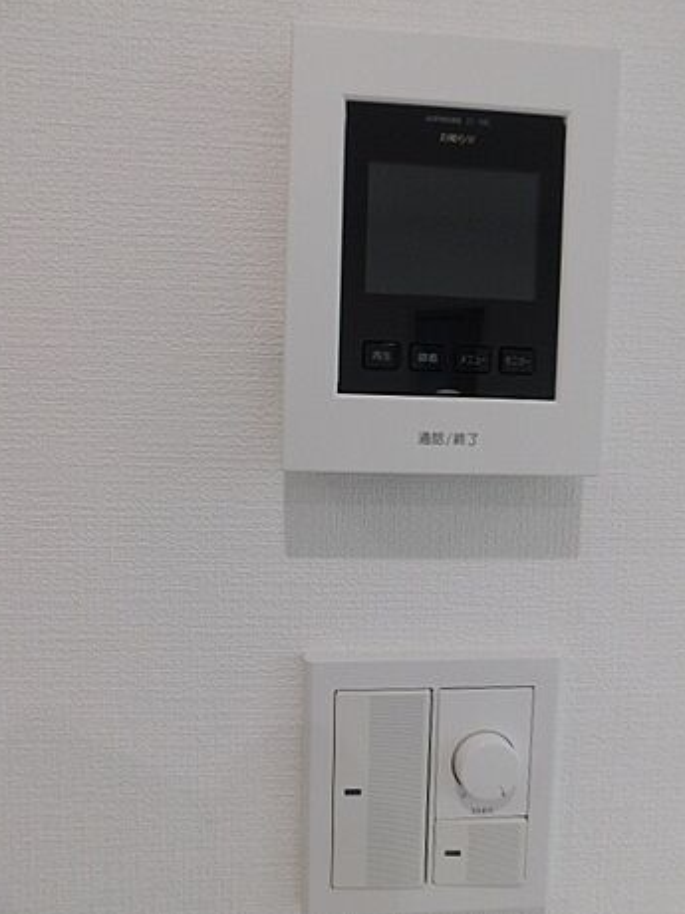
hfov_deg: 56.8
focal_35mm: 24
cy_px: 467
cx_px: 334
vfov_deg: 71.6
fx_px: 633
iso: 125
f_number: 3
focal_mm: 4
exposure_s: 1/60
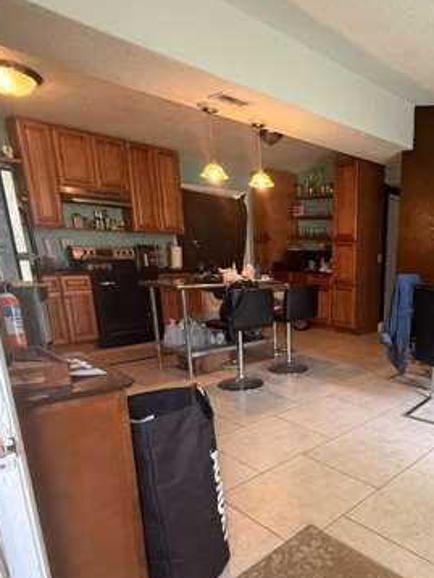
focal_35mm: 25
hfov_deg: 50.6
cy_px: 370
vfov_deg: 68.0
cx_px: 365
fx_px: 417
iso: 320
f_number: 2.2
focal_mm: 2.22
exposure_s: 1/60
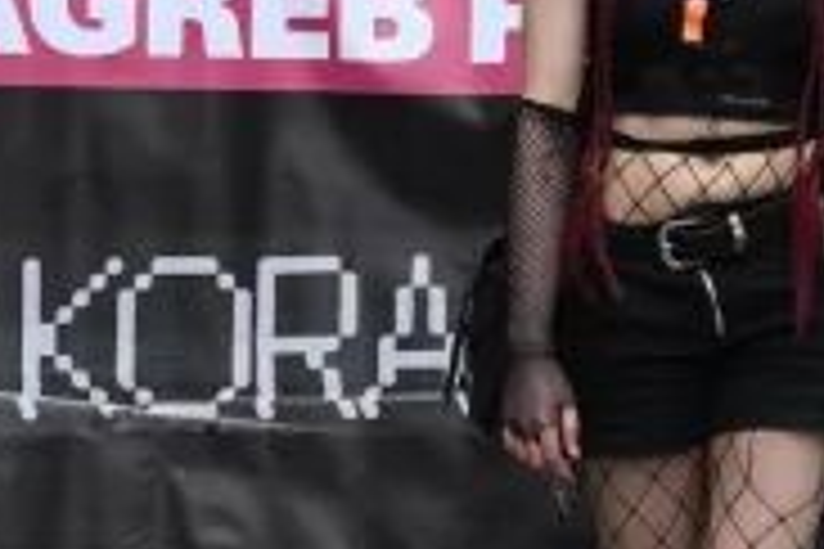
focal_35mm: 398
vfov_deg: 3.4
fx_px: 9109
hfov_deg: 5.2
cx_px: 239
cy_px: -313
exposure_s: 1/400
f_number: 7.1
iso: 500
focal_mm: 96
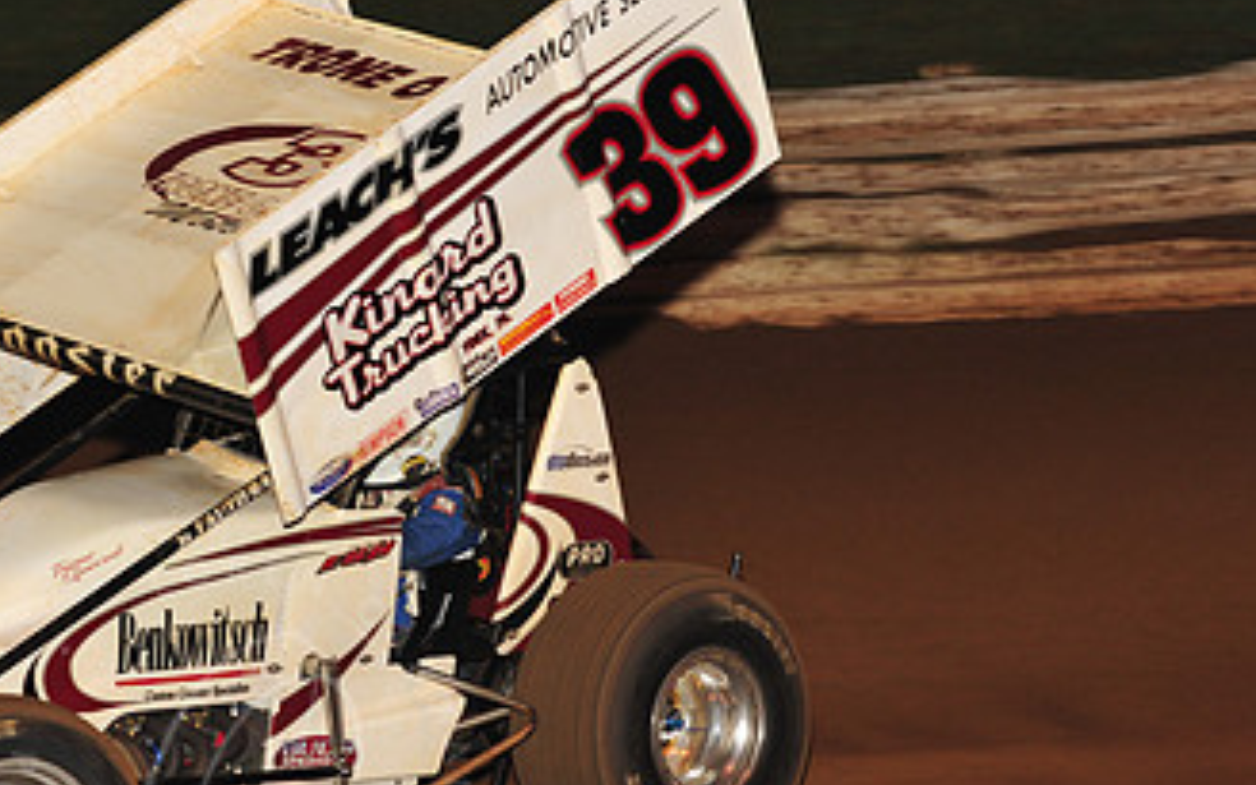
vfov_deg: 5.8
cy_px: 433
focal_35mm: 225
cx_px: 237
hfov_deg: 9.3
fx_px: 7702
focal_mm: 125
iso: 1000
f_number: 7.1
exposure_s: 1/320
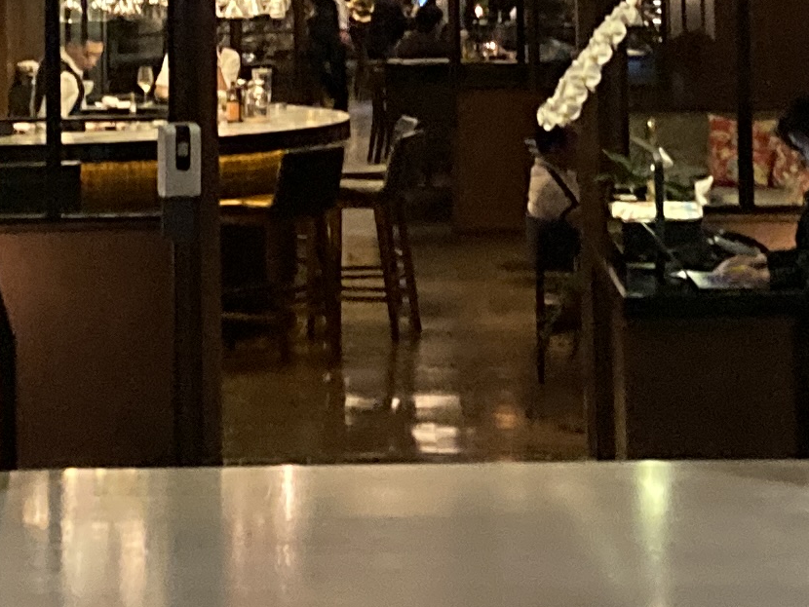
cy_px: -207
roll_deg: -0.7
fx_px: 3179
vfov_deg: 10.6
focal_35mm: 136
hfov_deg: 14.5
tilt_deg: +3.1
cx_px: 333
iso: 640
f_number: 1.8
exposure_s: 1/27
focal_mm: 3.99
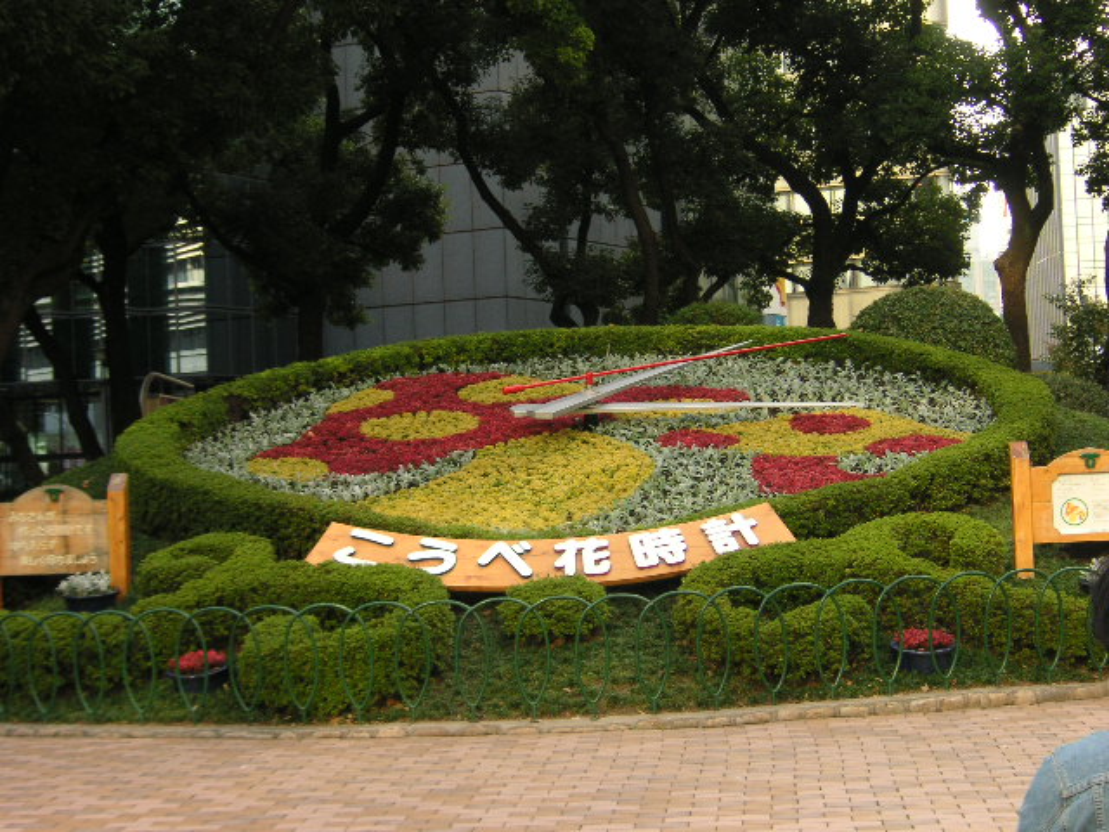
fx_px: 2114
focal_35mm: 66
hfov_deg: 29.4
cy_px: 416
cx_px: 554
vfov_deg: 22.3
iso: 50
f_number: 4
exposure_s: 1/90
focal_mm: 11
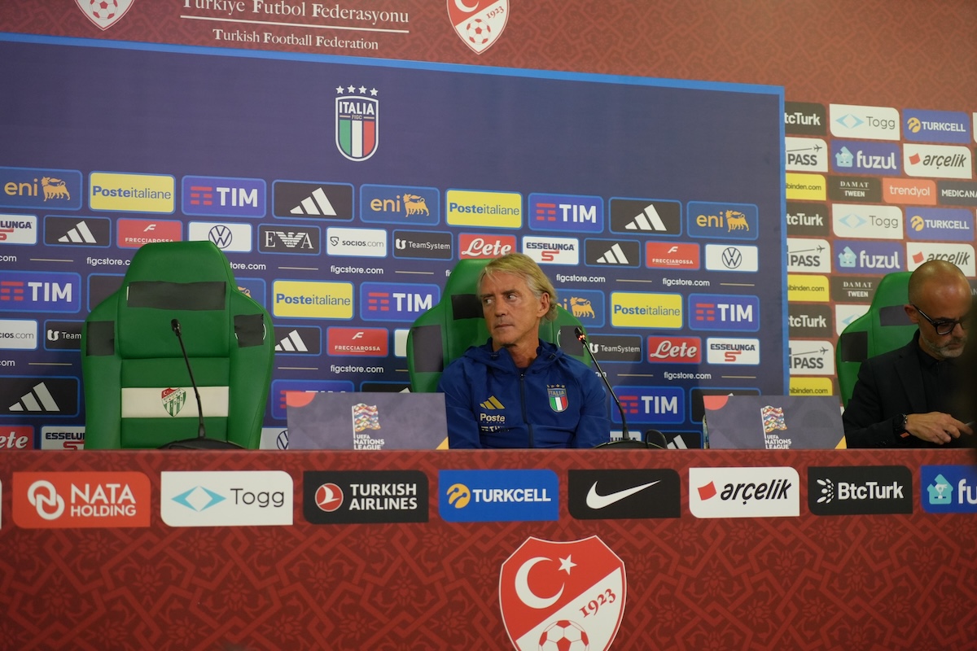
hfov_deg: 28.8
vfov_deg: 19.5
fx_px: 1900
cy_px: 326
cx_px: 488
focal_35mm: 70
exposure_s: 1/160
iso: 3200
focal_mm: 70
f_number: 4
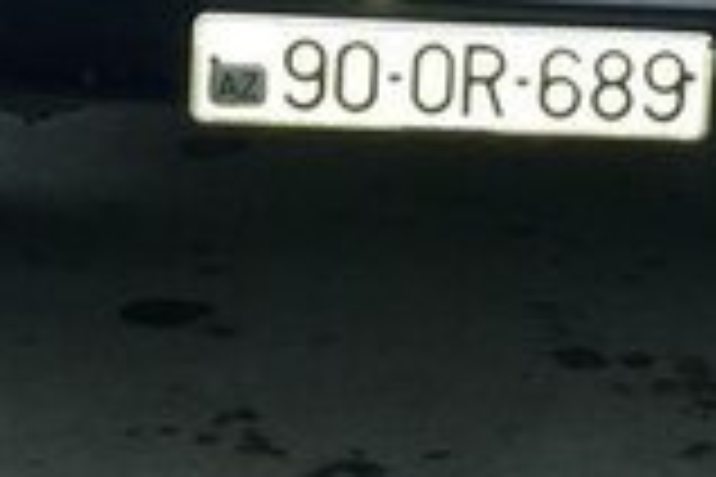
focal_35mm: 121
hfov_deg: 16.9
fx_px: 2406
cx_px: 459
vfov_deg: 10.6
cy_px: -376
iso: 80
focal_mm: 3.7
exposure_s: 1/30
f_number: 1.9
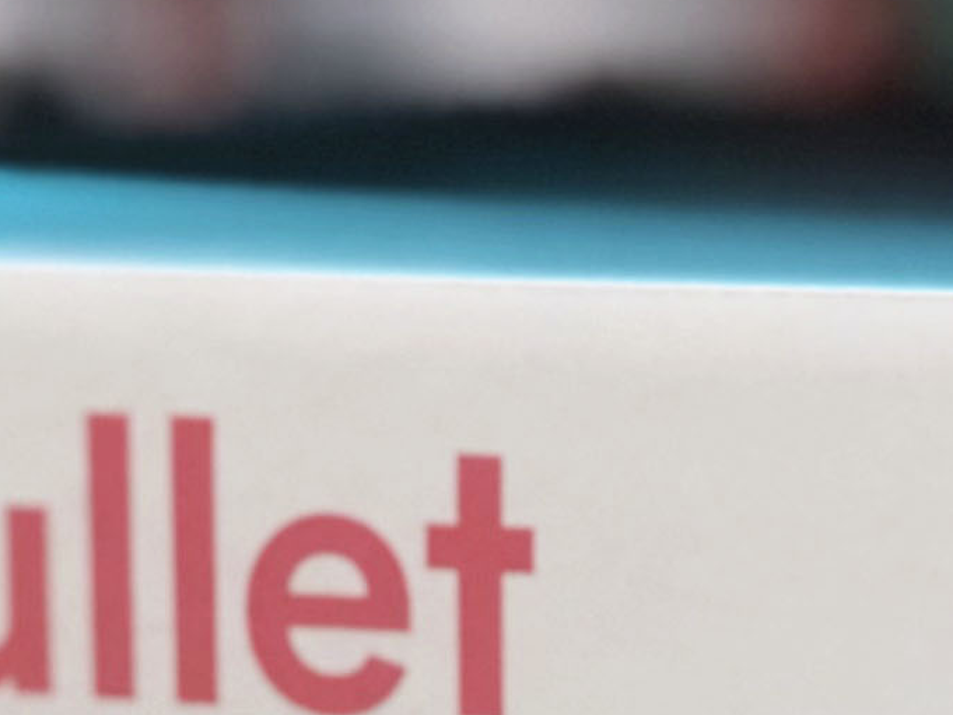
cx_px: 1262
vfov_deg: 4.7
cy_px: 1624
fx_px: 8481
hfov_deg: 6.4
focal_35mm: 308
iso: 80
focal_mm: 6
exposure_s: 1/40
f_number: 2.4
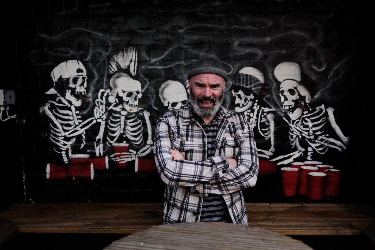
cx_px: 188
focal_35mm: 35
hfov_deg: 54.4
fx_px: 365
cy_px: 125
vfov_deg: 37.9
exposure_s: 1/900
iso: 200
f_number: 2
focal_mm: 23
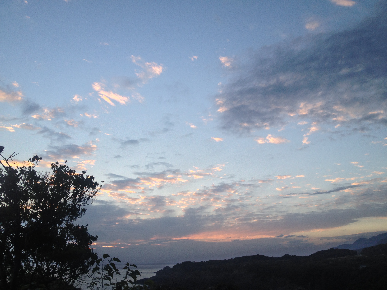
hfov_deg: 52.6
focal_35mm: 35
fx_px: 391
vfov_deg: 40.7
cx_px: 194
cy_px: 145
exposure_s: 1/305
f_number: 2.4
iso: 50
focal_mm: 4.28
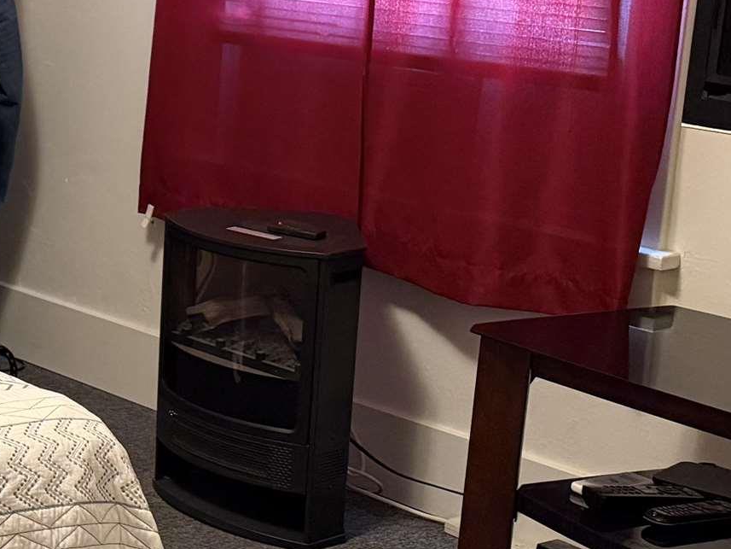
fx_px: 1816
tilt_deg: -11.8
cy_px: 196
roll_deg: +0.9
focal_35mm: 86
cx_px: -422
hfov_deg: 19.3
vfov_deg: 17.1
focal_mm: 6.76
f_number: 1.78
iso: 500
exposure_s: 1/60
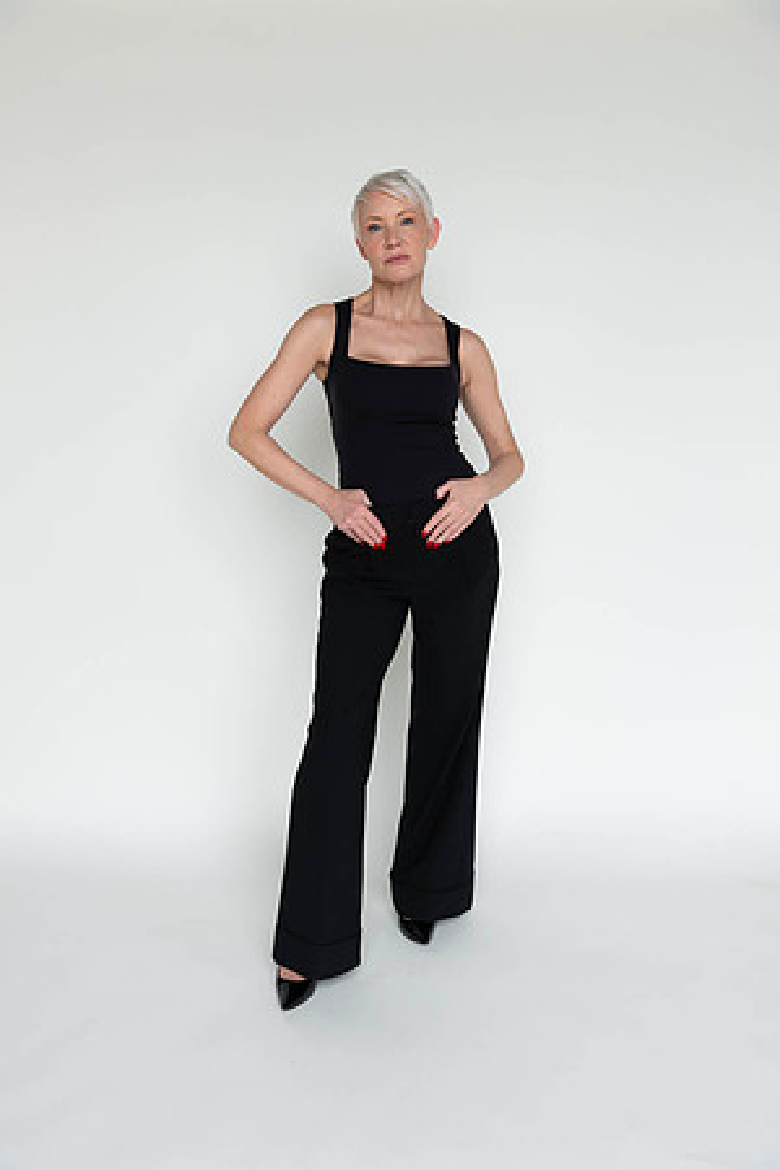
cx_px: 390
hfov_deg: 42.3
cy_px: 585
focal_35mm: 31
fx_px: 1007
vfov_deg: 60.3
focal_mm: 31
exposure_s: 1/125
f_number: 6.3
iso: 640
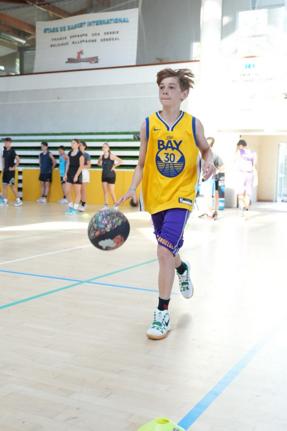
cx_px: 144
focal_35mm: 42
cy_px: 216
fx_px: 502
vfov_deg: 46.4
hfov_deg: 31.9
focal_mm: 28
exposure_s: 1/400
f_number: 2.8
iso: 1600
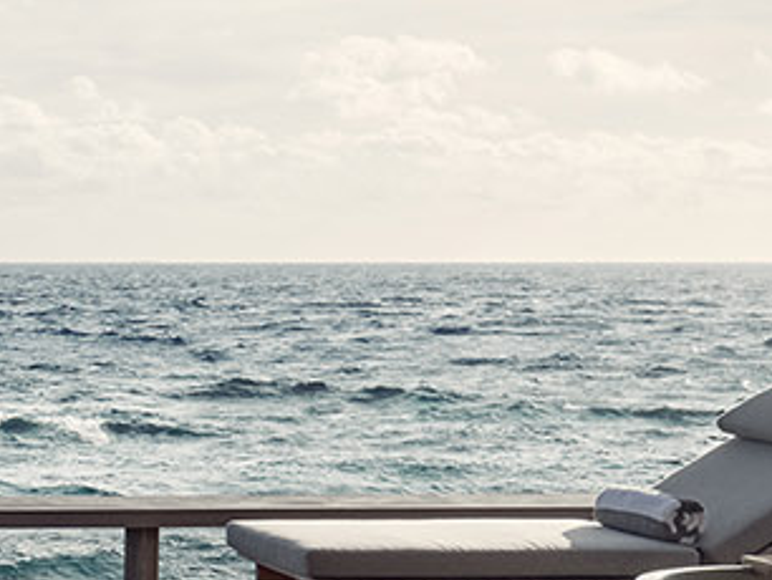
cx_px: -361
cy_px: 291
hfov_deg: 17.7
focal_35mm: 100
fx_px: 2232
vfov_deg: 14.8
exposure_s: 1/320
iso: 100
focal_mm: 23
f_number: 13
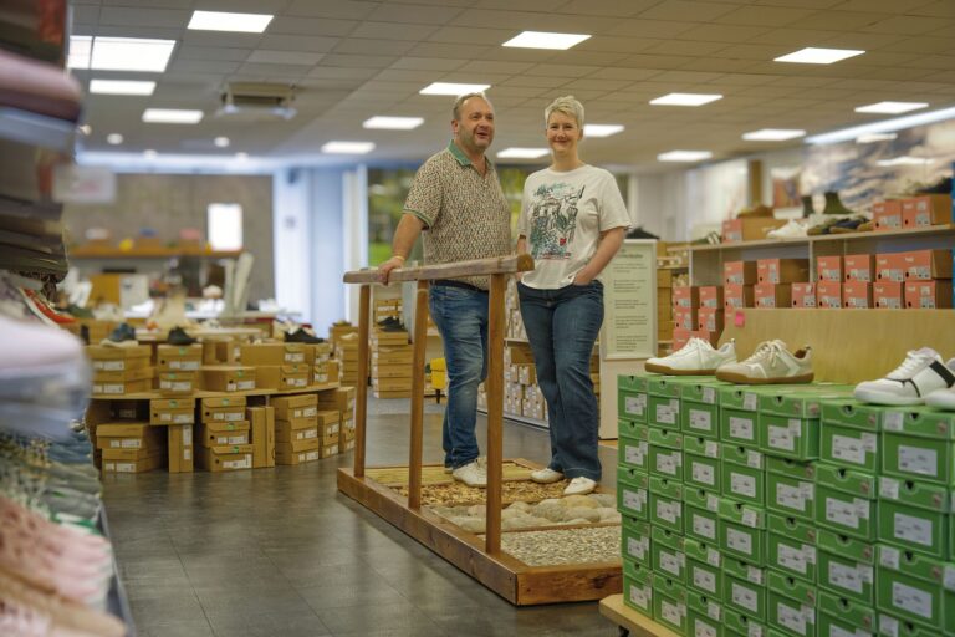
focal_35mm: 47
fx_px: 1247
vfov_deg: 28.6
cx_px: 478
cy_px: 318
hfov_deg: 41.9
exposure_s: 1/50
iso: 200
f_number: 4
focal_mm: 47
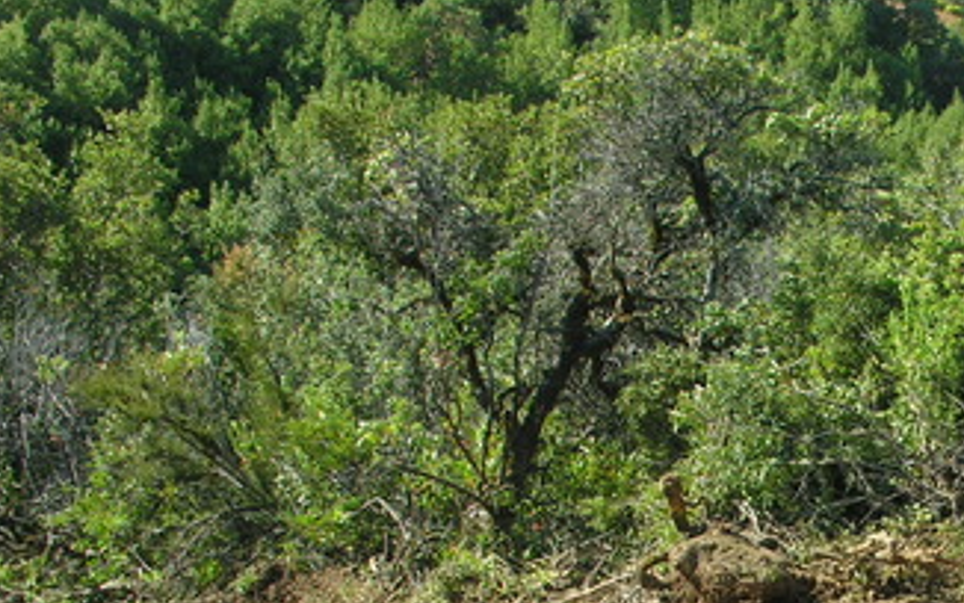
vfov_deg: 13.8
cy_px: 783
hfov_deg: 21.7
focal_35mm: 91
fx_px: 2392
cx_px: 1032
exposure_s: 1/115
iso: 50
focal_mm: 8.9
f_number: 5
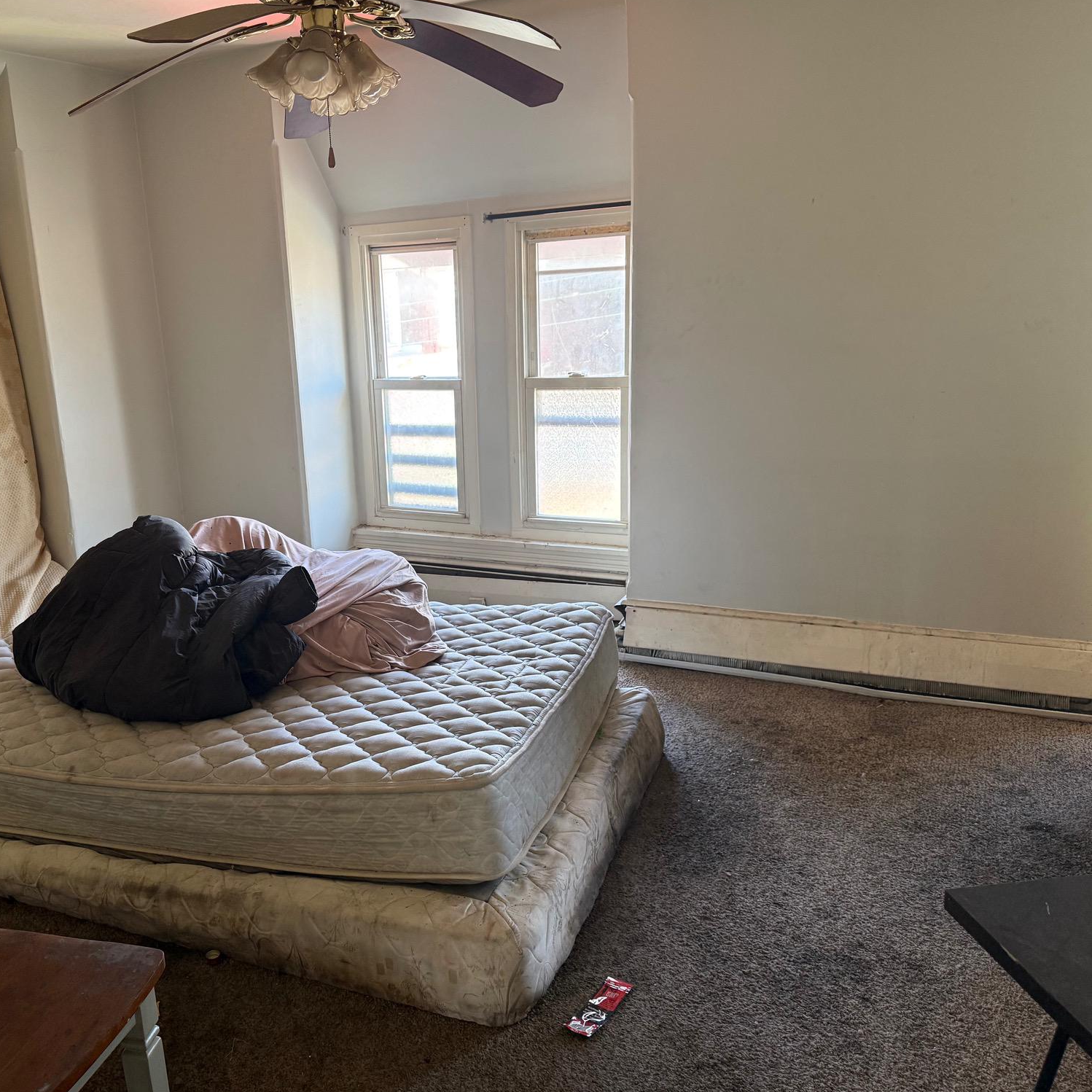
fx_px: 1035
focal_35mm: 29
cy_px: 550
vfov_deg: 55.6
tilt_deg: -13.8
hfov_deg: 54.8
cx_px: 393
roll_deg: +3.0
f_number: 1.78
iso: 250
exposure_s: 1/60
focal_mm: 6.76
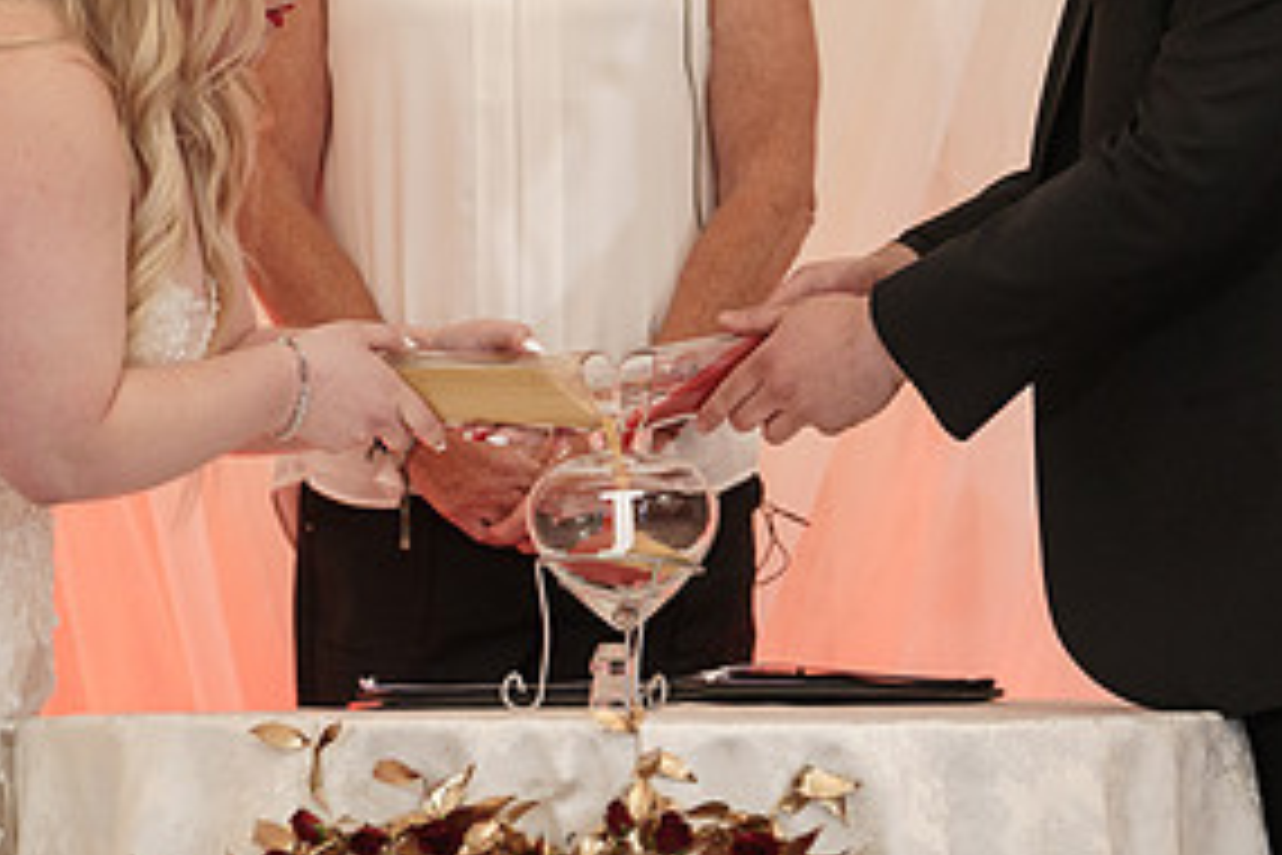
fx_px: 11893
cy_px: 63
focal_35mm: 334
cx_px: 740
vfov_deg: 4.1
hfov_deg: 6.2
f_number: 4
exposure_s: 1/100
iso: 2000
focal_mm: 158
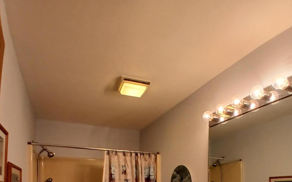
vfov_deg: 41.7
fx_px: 199
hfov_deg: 72.5
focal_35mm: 25
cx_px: 148
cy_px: 188
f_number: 2.2
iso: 80
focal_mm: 1.4
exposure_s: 1/60
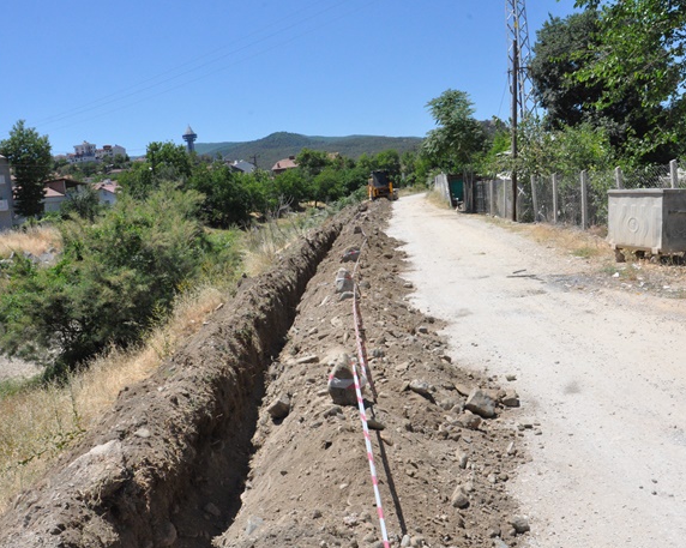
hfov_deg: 57.2
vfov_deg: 47.1
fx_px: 629
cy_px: 276
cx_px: 342
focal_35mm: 31
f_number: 16
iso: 2000
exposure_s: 1/1000
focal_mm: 18
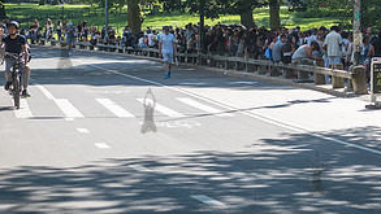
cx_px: 316
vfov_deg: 7.3
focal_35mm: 166
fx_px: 1677
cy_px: 47
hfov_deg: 12.9
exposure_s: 1/2000
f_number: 4.5
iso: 500
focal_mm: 80
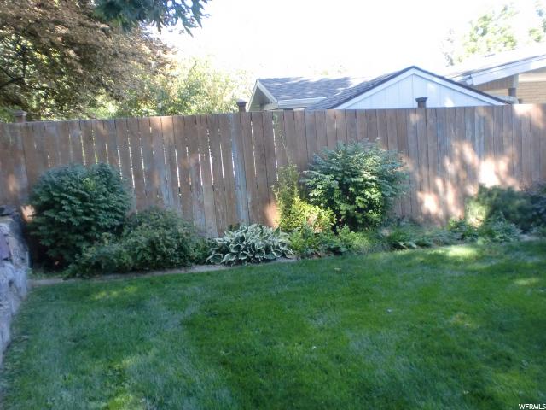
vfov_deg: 40.7
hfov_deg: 52.6
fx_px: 552
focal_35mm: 35
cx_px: 273
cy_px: 205
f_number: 3.1
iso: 250
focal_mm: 6.3
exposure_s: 1/250
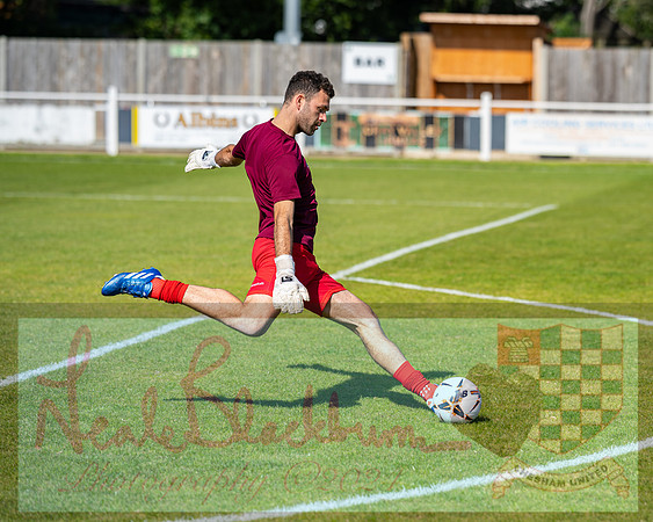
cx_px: 438
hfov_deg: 11.3
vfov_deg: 9.1
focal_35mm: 170
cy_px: 232
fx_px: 3288
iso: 50
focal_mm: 135
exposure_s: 1/1600
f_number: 2.8
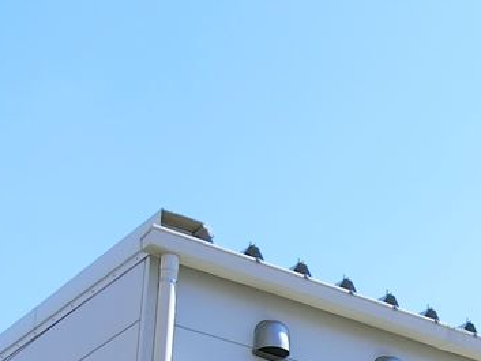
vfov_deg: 15.4
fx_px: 1195
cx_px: 529
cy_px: 593
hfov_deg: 21.6
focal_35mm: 86
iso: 80
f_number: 6.9
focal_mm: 4.06
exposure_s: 1/160
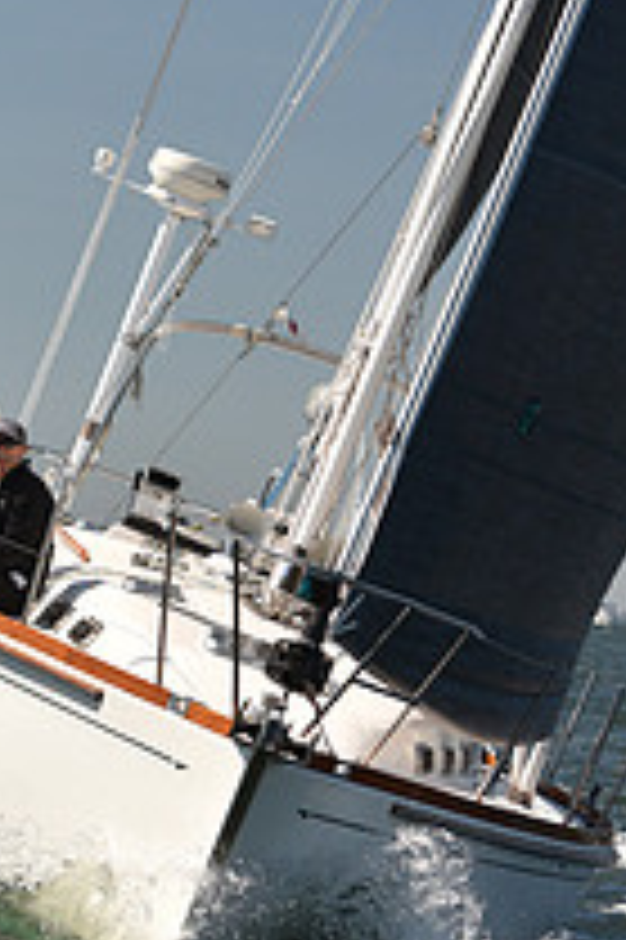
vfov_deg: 8.7
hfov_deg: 5.8
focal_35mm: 236
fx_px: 6165
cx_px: 43
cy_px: 598
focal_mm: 85
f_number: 4
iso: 250
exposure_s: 1/1250
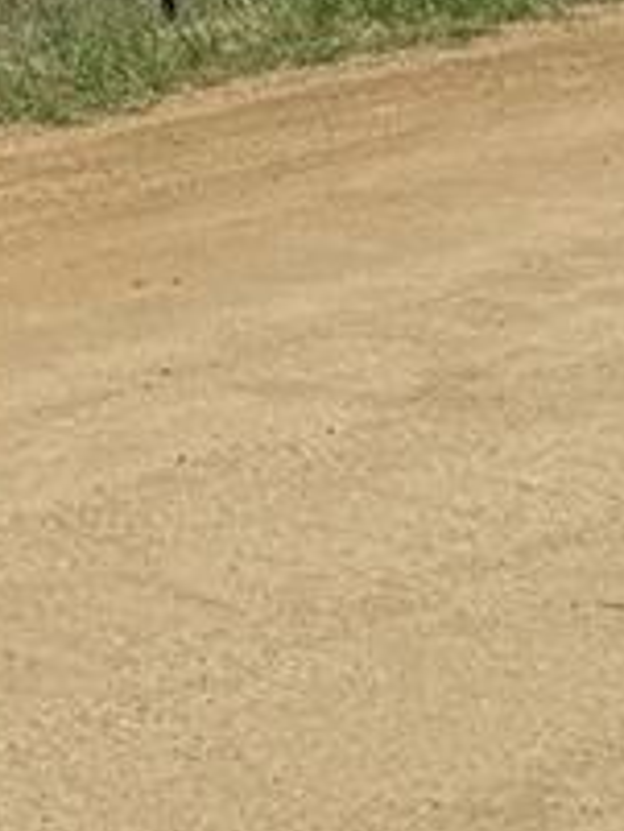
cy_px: -1054
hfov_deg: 8.8
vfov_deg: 11.7
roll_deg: +3.0
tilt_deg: +9.6
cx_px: -1174
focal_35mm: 143
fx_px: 3433
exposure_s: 1/6410
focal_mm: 6.76
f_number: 1.78
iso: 80
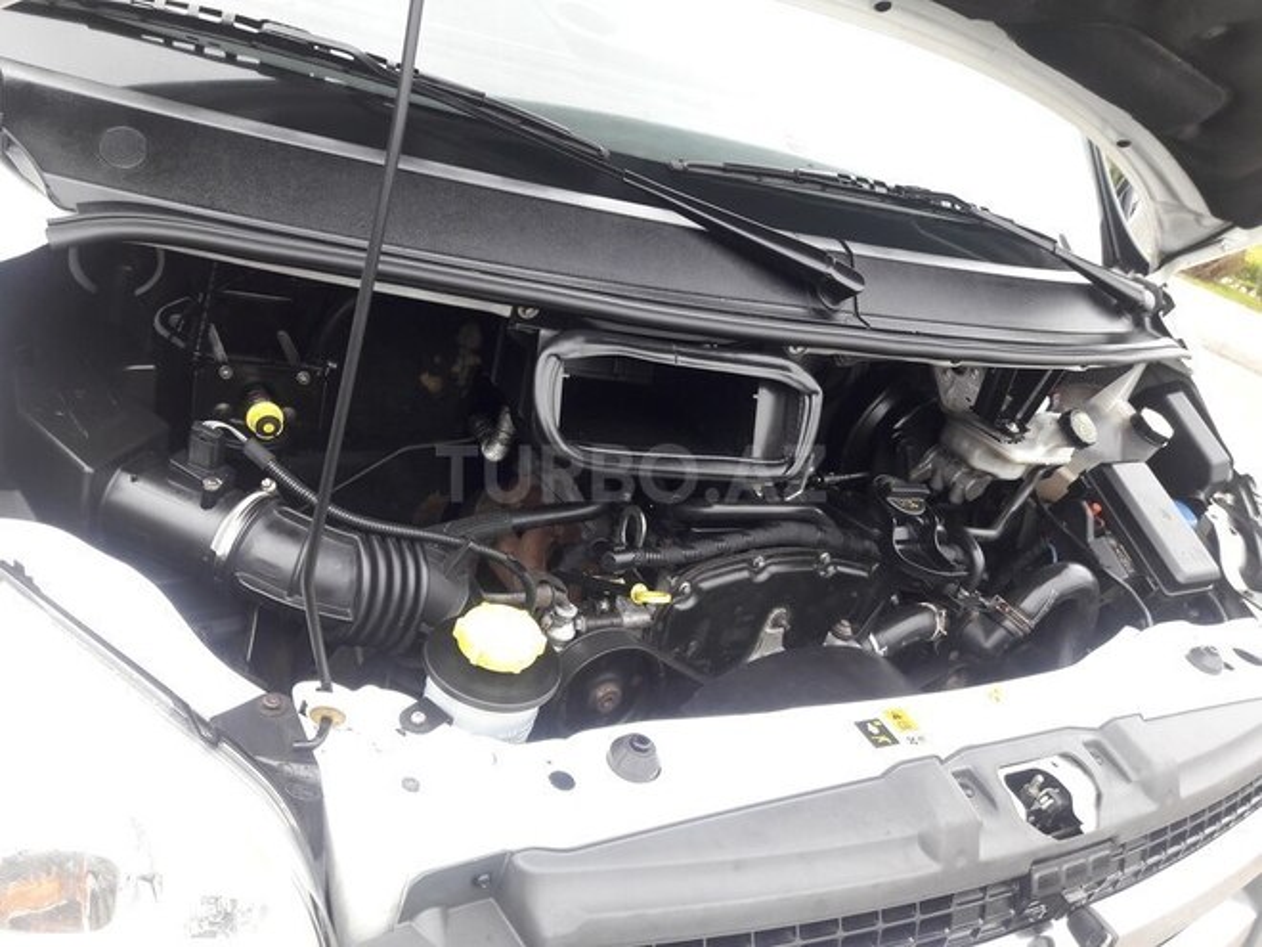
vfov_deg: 49.7
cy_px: 474
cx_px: 631
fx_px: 1021
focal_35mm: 28
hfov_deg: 63.4
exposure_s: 1/33
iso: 50
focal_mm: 3.7
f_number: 1.9
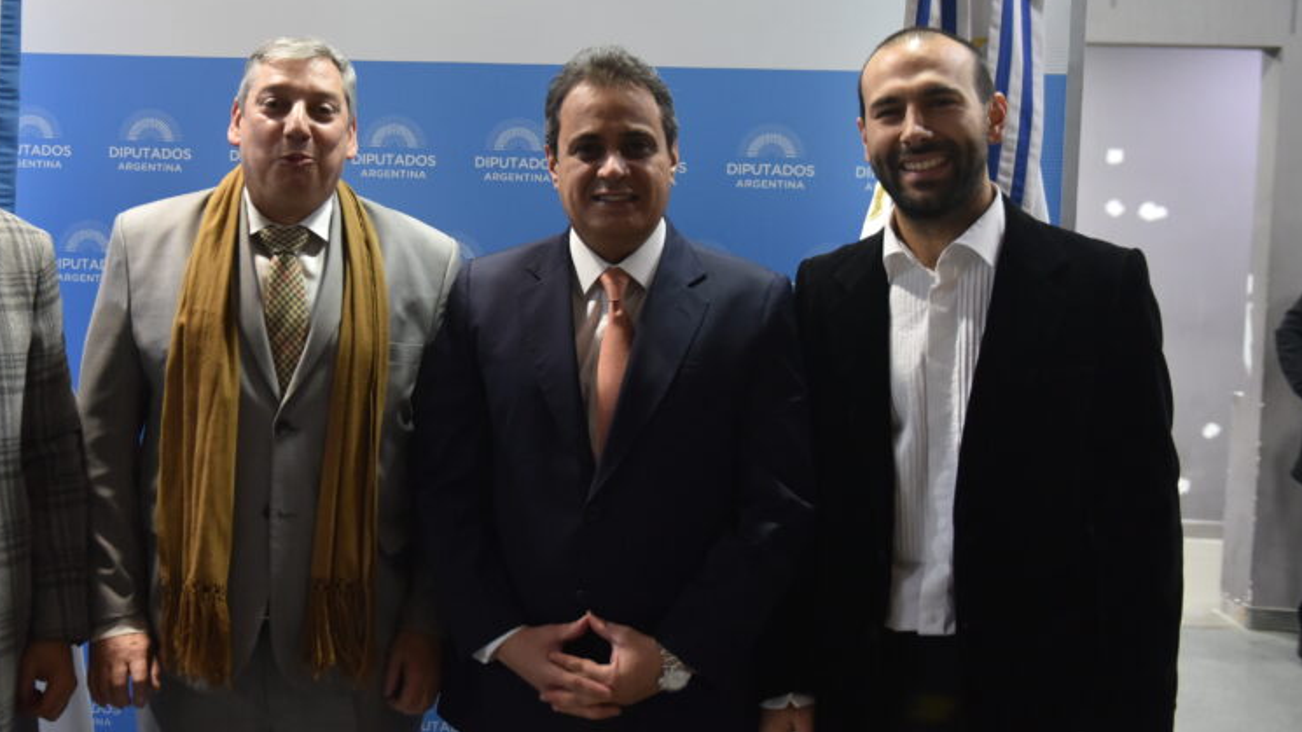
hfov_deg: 41.5
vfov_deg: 24.3
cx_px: 423
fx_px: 1692
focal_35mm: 49
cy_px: 267
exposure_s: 1/80
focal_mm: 34
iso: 1600
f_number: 2.8
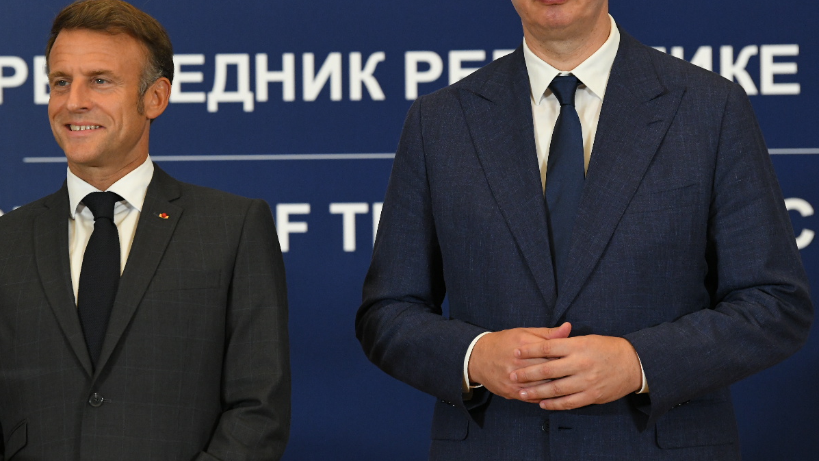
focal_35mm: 234
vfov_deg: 5.2
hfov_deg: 9.2
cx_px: 311
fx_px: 5081
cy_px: 142
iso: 3200
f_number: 4
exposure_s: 1/250
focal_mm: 165
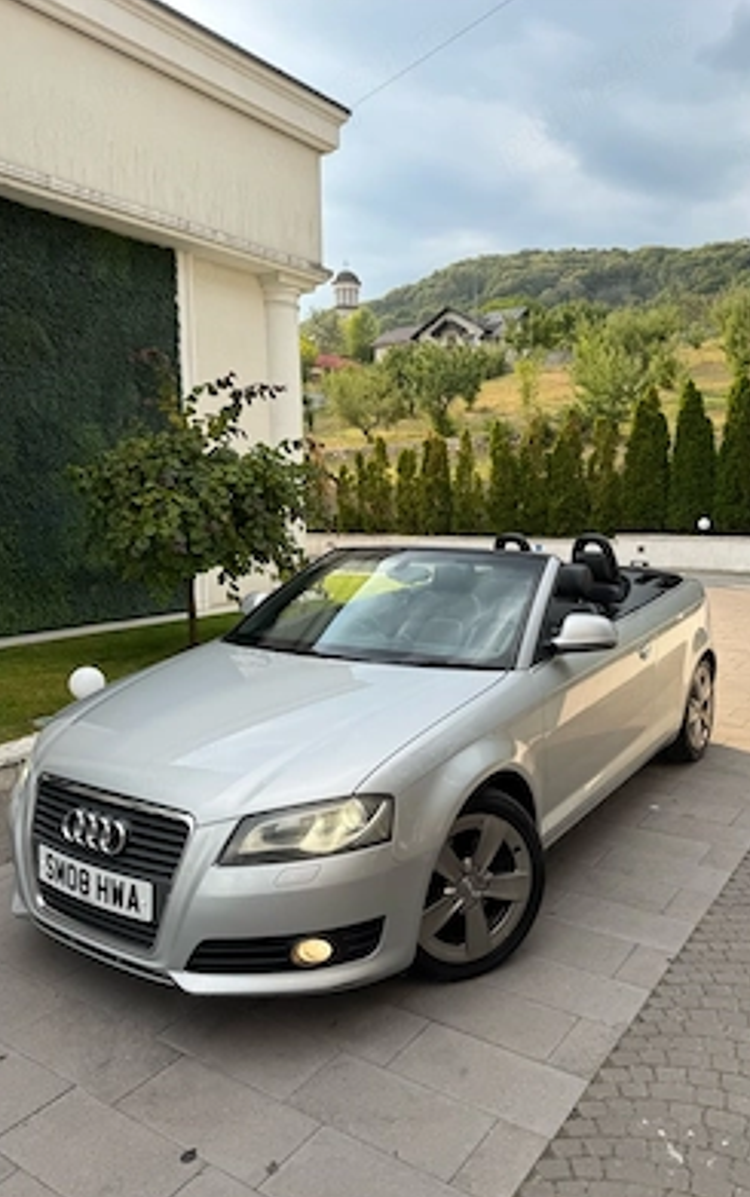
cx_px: 416
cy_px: 606
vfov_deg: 70.4
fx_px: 849
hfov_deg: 47.6
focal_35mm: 26
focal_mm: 6.76
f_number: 1.78
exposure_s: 1/1361
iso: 80
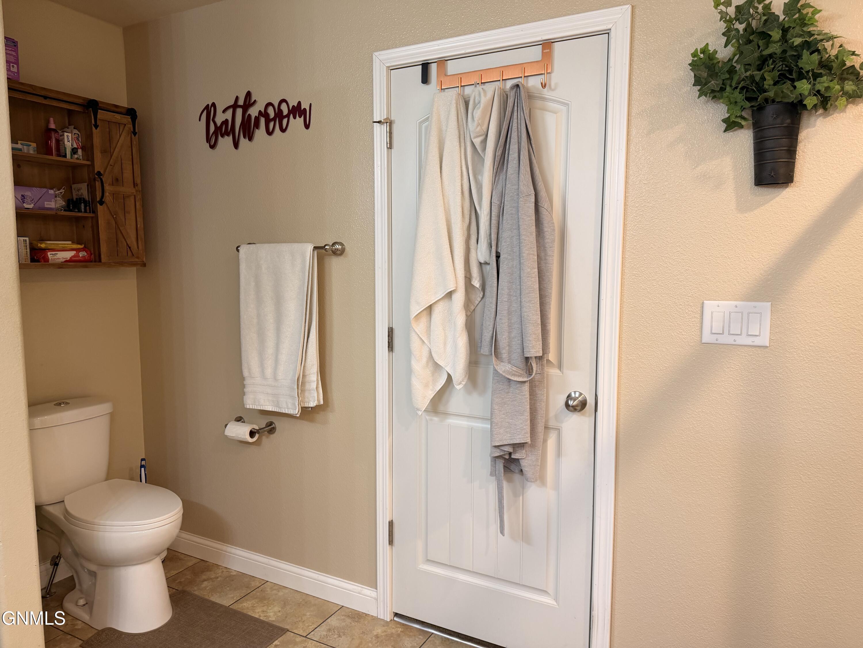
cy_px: 324
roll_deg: -0.3
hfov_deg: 71.6
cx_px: 432
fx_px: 598
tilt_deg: -6.0
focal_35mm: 24
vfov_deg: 56.8
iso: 200
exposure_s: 1/60
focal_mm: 6.76
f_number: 1.78
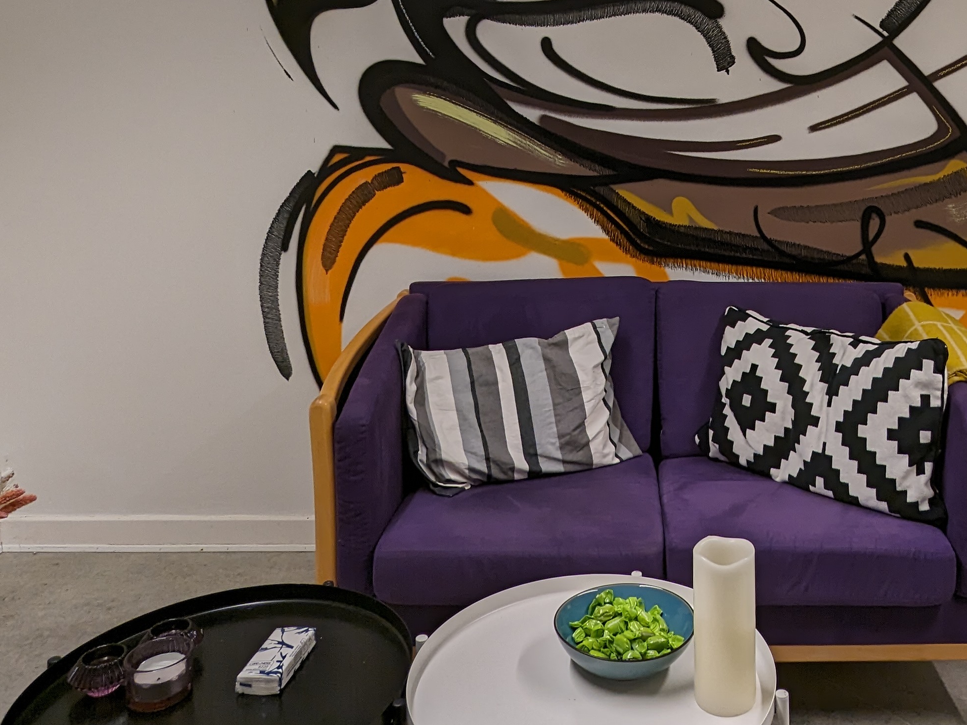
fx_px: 922
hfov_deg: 54.1
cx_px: 654
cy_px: 121
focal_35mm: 33
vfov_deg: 40.7
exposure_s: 1/25
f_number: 2.2
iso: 47
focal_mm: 2.35
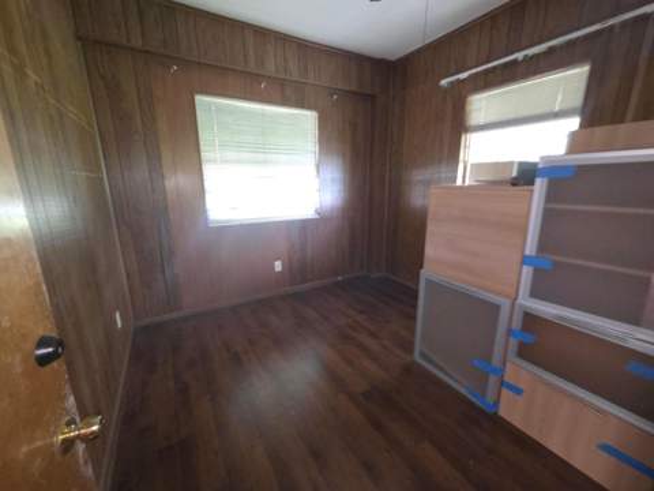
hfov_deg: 106.2
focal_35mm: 13
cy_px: 246
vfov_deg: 89.9
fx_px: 246
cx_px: 327
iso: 320
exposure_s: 1/8
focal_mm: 2.2
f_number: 2.2
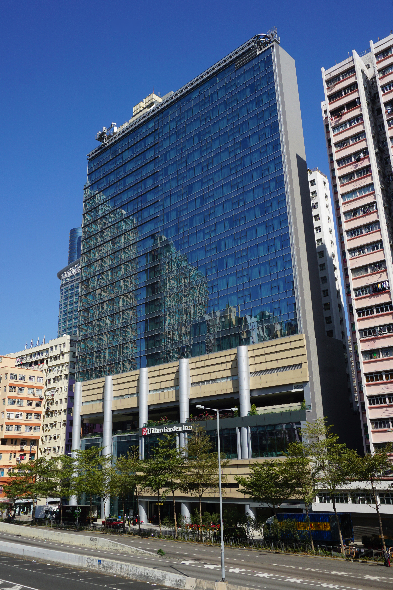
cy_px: 295
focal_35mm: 32
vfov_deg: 59.5
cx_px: 196
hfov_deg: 41.7
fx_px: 516
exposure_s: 1/160
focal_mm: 21
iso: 100
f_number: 11
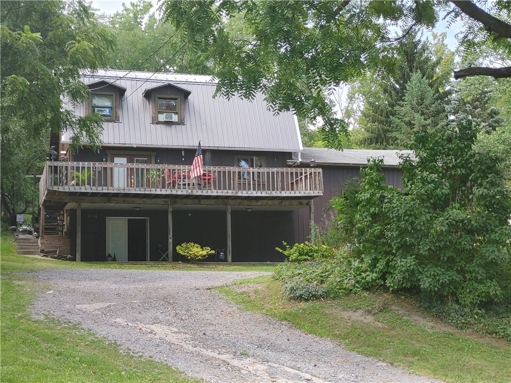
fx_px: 841
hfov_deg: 33.8
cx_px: 256
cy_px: 192
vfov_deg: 25.7
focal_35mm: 57
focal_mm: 5.58
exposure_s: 1/243
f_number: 1.8
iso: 50
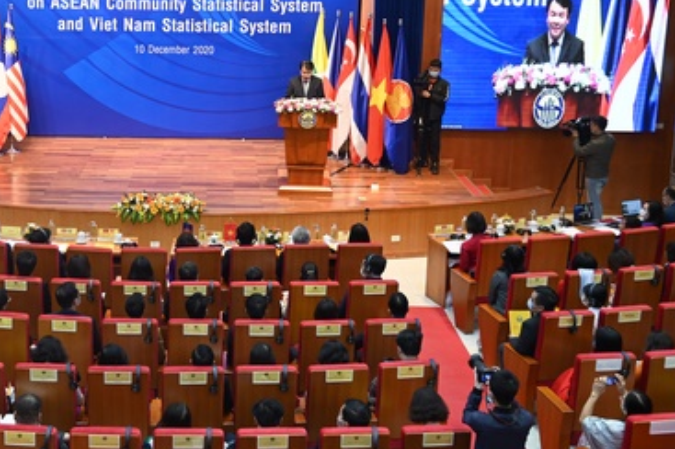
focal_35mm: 57
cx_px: 182
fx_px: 1068
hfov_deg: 34.5
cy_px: 140
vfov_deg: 23.6
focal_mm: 38
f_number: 4
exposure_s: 1/125
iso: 1800
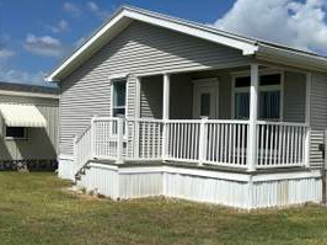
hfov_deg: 38.0
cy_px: 140
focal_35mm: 47
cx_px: 288
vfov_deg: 30.8
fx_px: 444
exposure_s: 1/7194
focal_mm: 5.96
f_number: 1.6
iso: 50
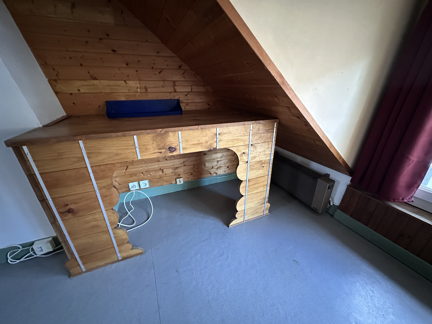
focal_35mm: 14
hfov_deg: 102.1
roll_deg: +0.2
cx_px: 216
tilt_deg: -23.1
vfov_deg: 85.7
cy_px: 162
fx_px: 175
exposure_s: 1/47
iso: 1250
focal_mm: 2.22
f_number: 2.2
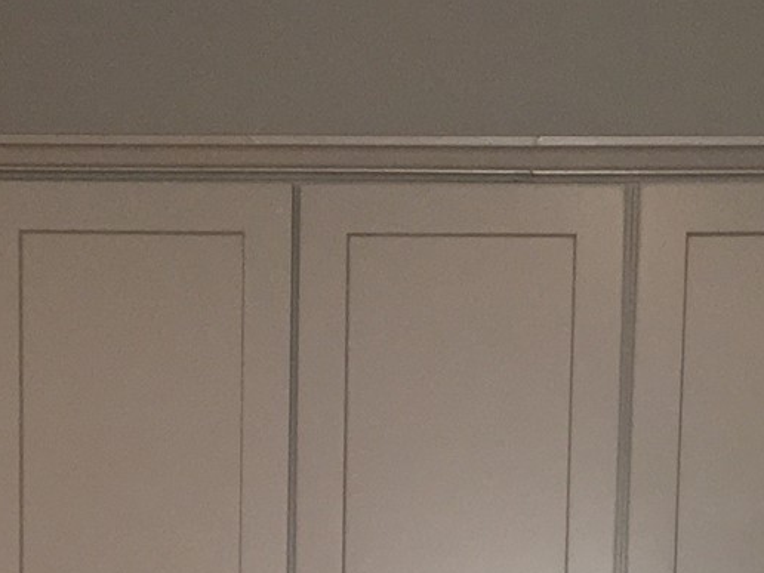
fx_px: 2538
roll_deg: -1.0
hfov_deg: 17.1
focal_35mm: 115
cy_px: 993
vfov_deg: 12.0
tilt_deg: -4.9
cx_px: 341
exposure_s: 1/16
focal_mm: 4.15
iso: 125
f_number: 2.2
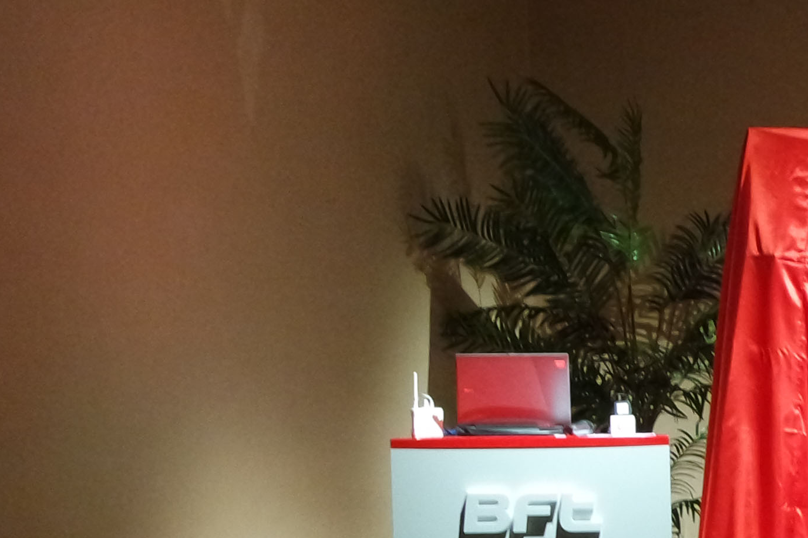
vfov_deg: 7.9
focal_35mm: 171
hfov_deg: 11.3
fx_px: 3837
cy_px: 709
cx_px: 1389
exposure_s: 1/50
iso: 3200
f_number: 4
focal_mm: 28
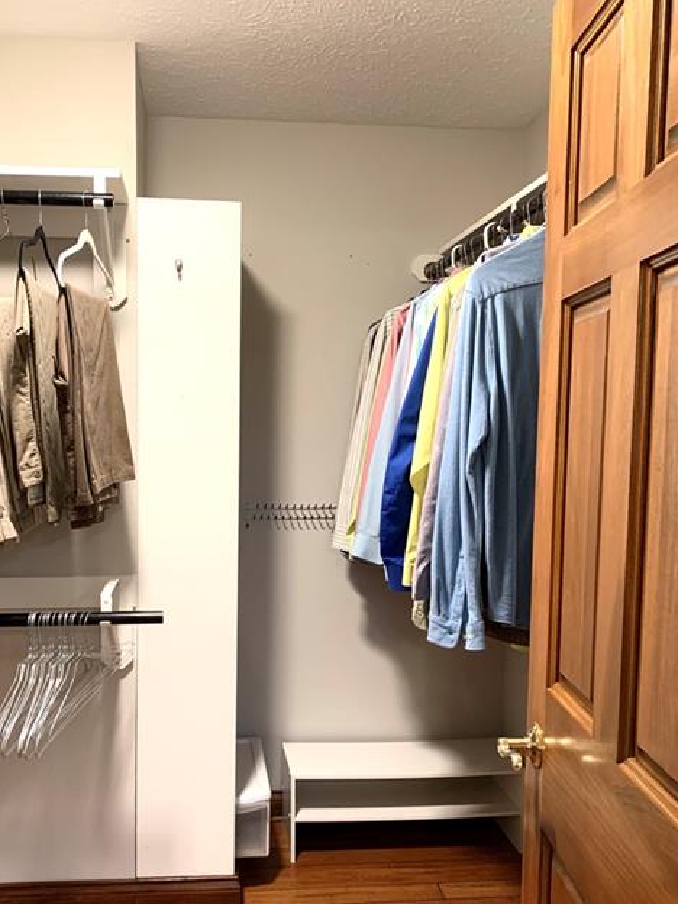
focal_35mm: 32
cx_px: 265
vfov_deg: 56.6
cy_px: 510
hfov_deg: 43.9
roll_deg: -1.9
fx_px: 836
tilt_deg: -5.3
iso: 200
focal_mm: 4.25
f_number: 1.8
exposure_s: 1/60
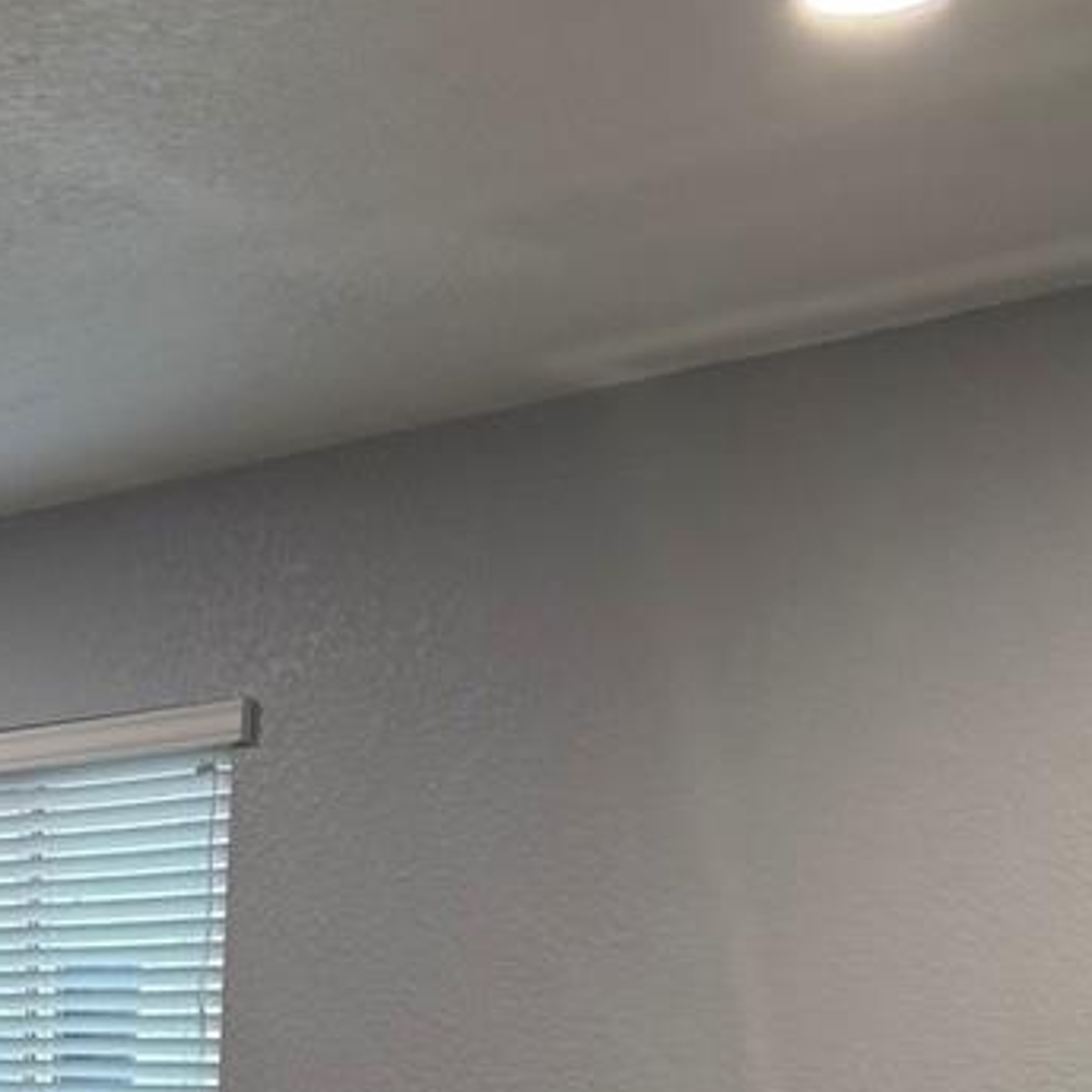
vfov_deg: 21.2
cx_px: -162
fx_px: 2641
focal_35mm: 74
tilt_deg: -6.6
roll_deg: -0.4
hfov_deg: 21.9
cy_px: 1419
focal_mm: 6.76
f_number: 1.78
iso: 160
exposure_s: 1/60
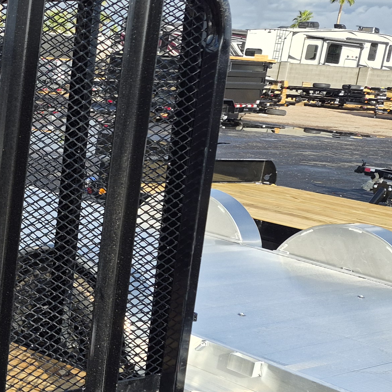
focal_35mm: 69
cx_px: -237
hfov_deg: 20.4
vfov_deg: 25.0
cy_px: 216
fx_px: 884
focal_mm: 5.4
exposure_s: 1/3184
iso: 80
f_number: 1.8
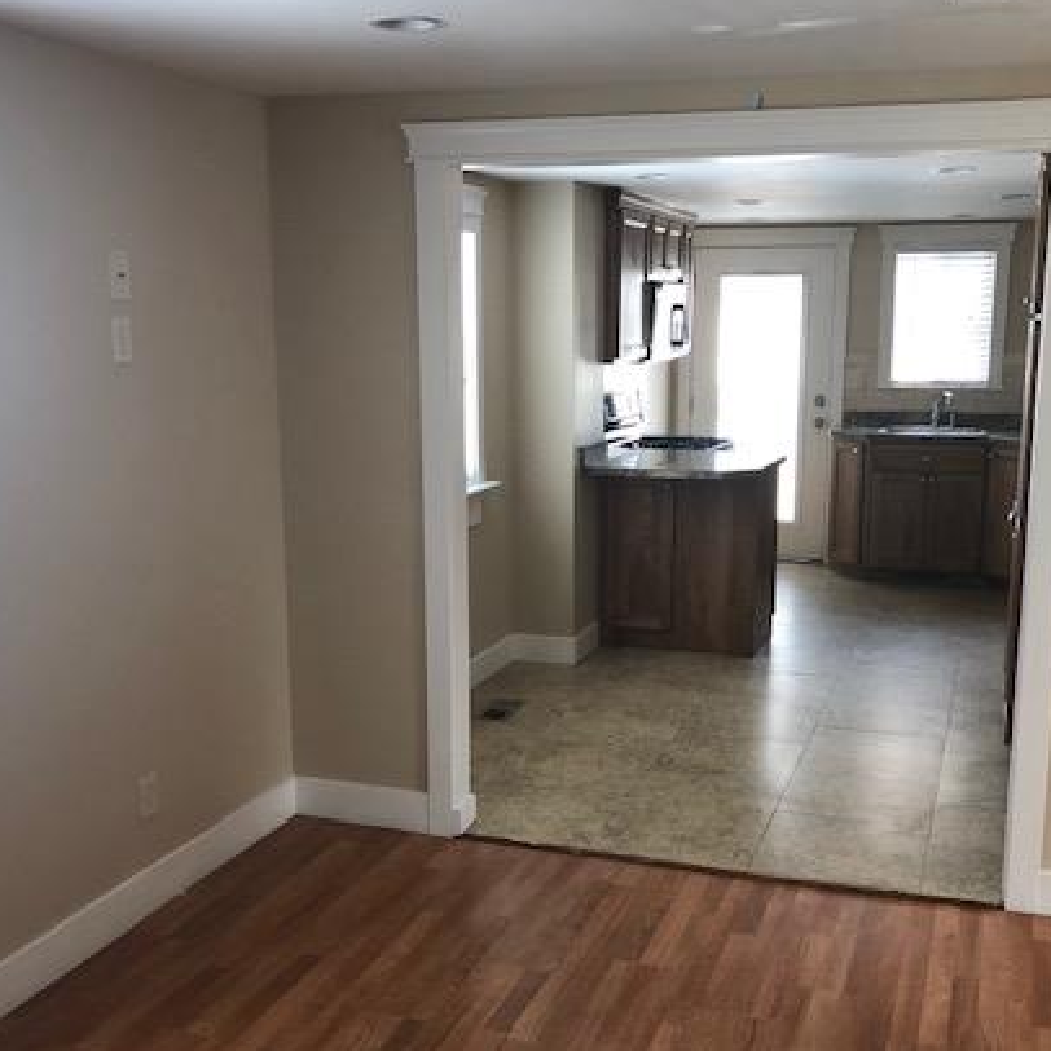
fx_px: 1340
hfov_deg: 42.8
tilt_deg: -12.3
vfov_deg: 42.7
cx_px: 567
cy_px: 606
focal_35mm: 39
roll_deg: -0.4
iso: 32
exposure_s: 1/30
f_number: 1.8
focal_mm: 3.99
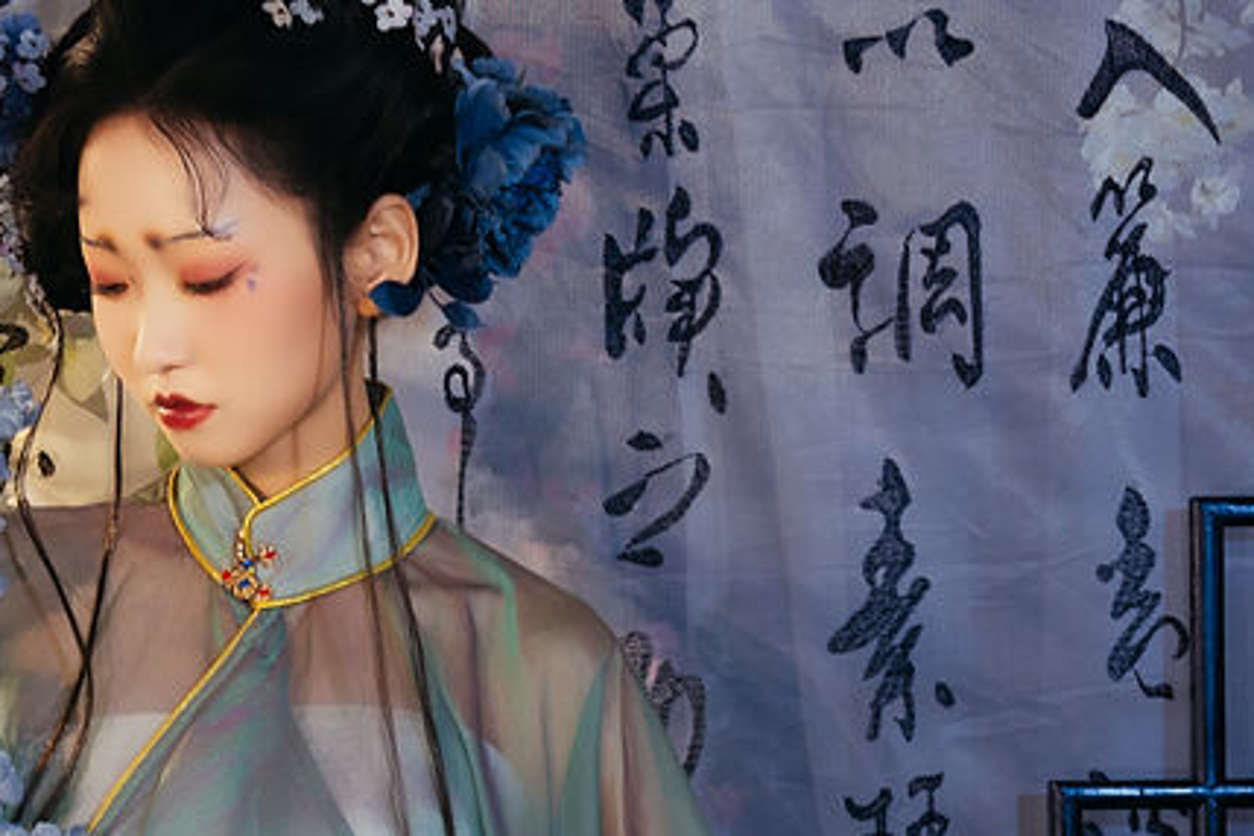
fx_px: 4772
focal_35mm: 137
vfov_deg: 10.0
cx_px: 266
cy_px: 795
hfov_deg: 14.9
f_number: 5
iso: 640
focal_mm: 50
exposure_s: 1/125
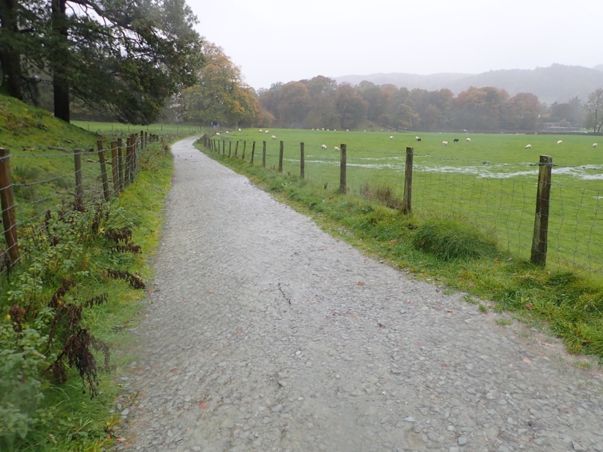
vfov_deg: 54.9
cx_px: 302
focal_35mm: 25
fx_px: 435
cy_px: 226
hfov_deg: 69.4
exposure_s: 1/60
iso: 100
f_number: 2.8
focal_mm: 4.5
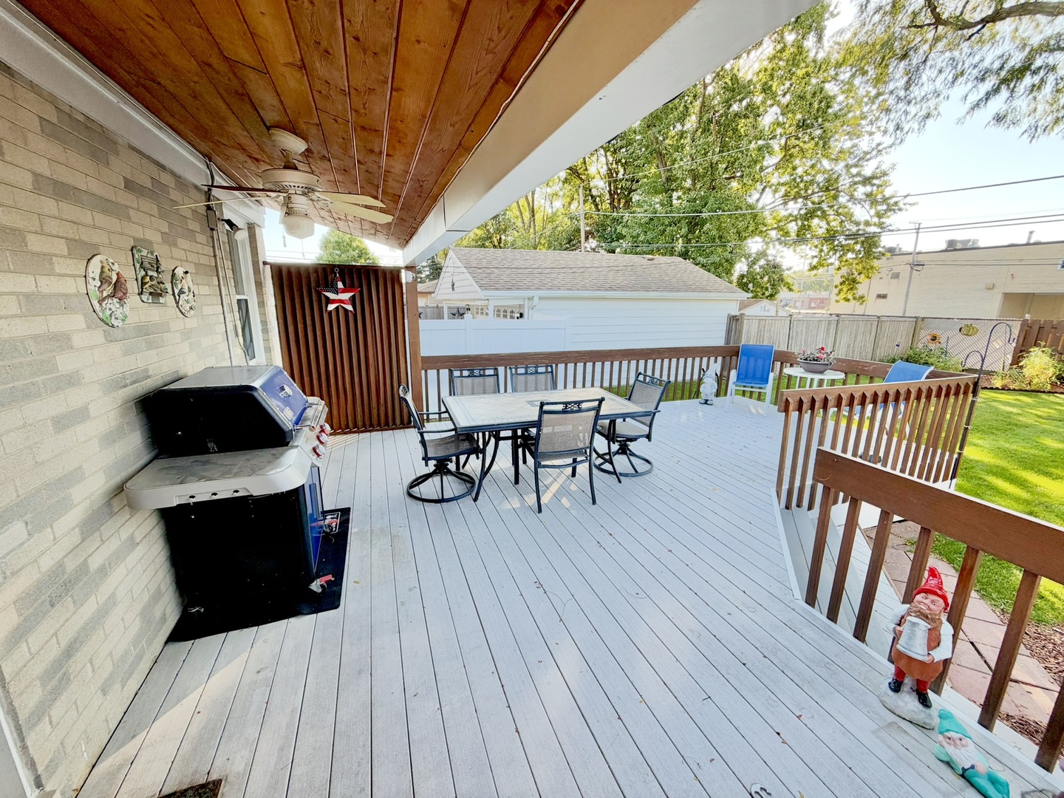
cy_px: 399
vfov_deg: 85.7
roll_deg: -0.2
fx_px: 430
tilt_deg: -13.5
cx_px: 532
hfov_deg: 102.1
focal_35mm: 14
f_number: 2.2
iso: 40
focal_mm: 2.22
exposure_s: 1/173
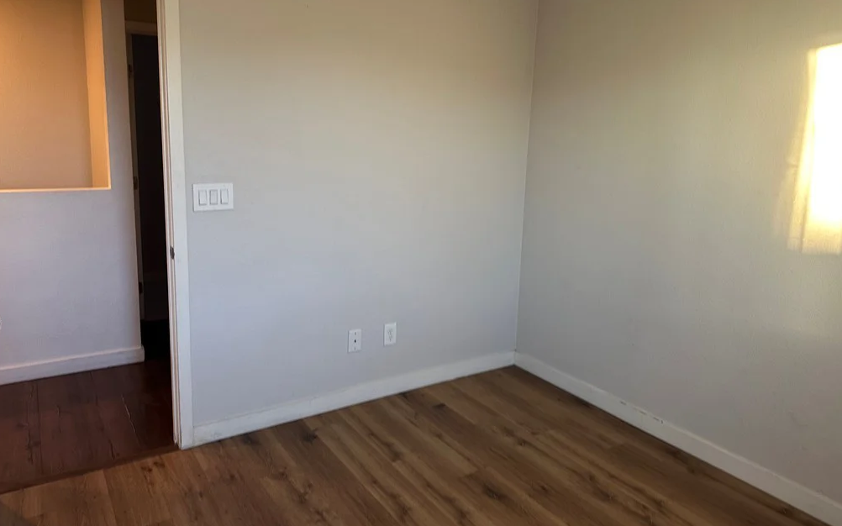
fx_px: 597
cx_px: 426
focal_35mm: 26
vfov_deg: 47.5
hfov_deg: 70.4
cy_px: 231
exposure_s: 1/60
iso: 200
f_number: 1.78
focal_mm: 6.86
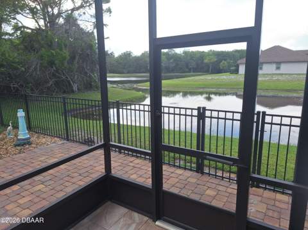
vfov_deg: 58.8
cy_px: 115
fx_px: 204
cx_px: 154
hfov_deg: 74.0
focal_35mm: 23
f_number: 1.8
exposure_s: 1/745
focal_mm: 5.54
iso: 40
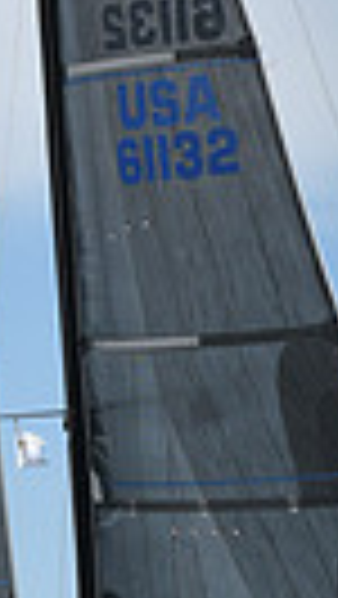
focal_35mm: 320
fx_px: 5089
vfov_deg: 6.7
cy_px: 427
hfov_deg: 3.8
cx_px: 232
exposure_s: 1/1000
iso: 320
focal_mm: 70
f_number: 10
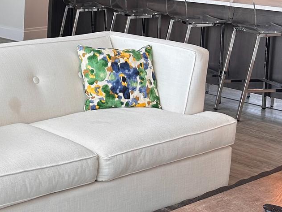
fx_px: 636
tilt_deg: -13.0
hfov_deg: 22.8
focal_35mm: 78
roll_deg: -1.4
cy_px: 55
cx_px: -65
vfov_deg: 18.8
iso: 125
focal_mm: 6.86
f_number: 1.78
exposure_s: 1/120
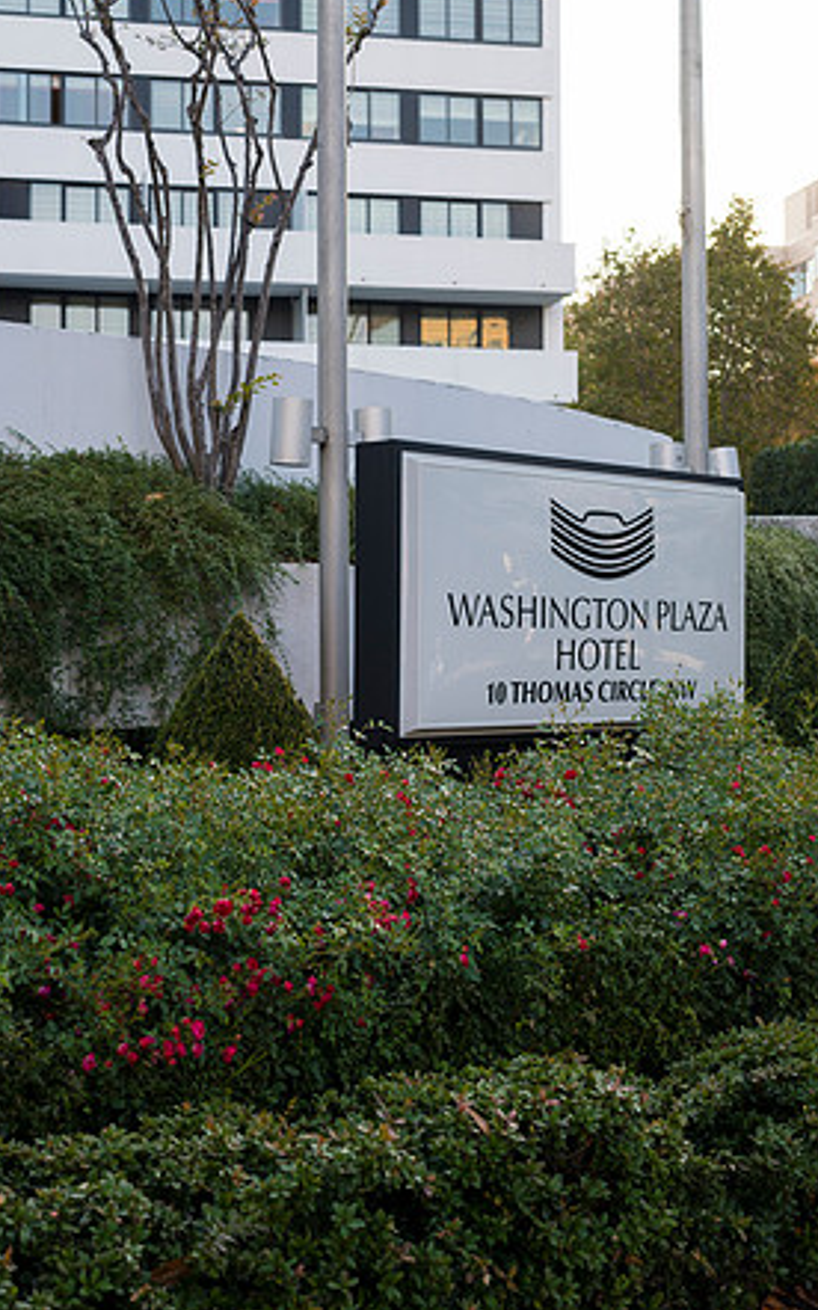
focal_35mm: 54
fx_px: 1927
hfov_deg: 24.0
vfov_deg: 37.5
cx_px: 430
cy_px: 646
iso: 100
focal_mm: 35
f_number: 3.2
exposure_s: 1/250
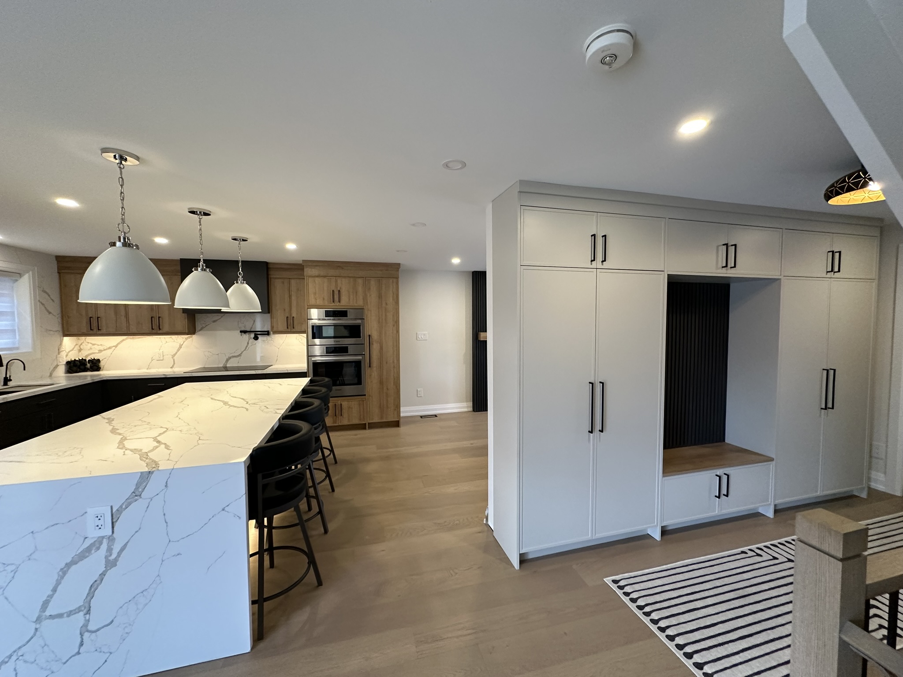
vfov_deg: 85.7
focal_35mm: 14
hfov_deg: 102.1
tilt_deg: -3.9
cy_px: 338
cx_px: 452
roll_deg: +0.3
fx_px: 365
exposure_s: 1/120
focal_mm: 2.22
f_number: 2.2
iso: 250
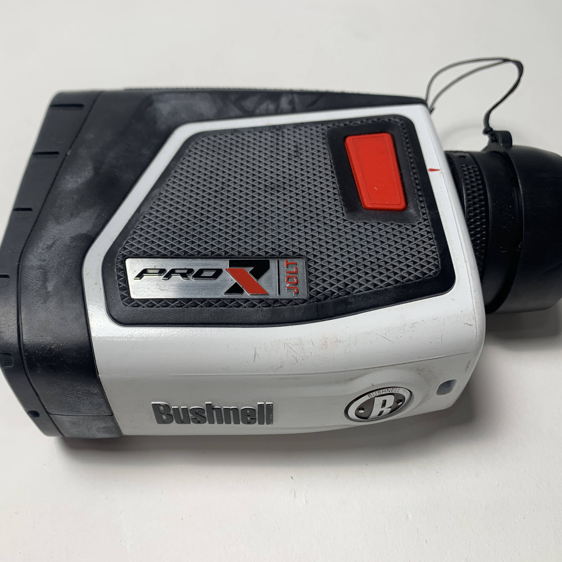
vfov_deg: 52.5
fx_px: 569
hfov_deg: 52.3
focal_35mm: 31
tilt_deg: -53.5
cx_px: 240
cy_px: 279
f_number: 1.8
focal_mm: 4.25
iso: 25
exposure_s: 1/188
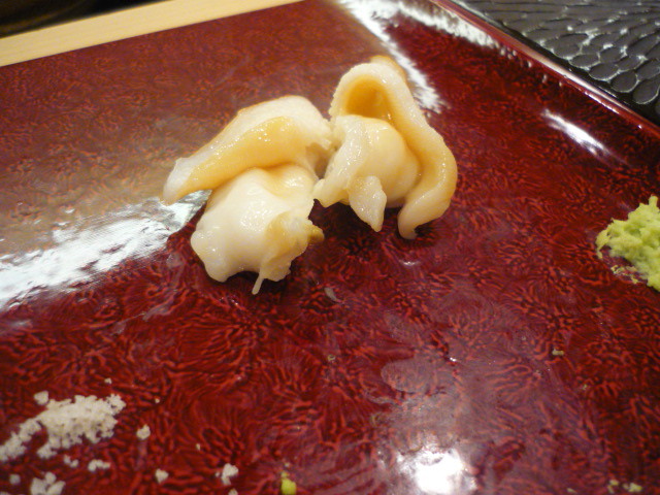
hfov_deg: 55.4
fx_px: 629
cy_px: 248
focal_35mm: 33
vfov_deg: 42.9
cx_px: 330
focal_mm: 5.5
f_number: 2.8
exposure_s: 1/25
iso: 400
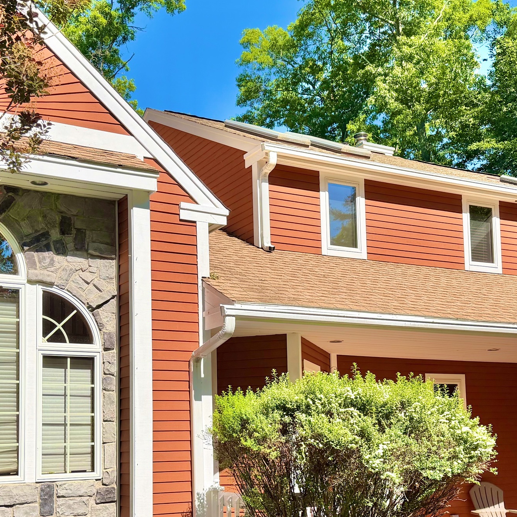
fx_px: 828
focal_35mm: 49
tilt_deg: +5.4
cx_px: 259
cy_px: 362
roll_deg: +1.7
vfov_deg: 34.2
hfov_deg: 34.7
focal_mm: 6.76
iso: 80
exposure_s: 1/3425
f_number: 1.78
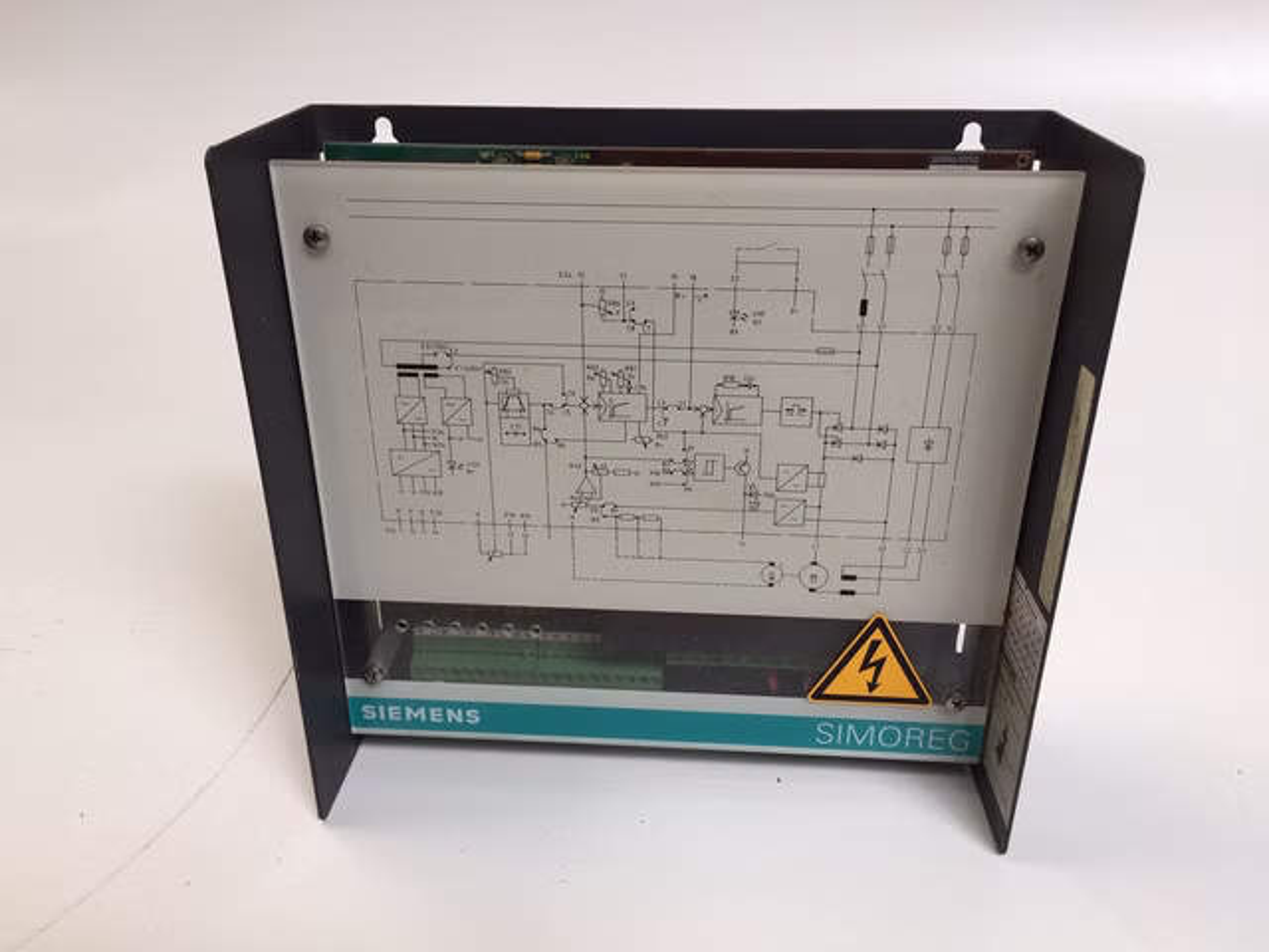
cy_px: 476
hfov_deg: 61.7
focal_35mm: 29
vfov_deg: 48.2
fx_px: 1063
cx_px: 634
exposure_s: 1/100
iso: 50
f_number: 2.2
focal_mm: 4.15
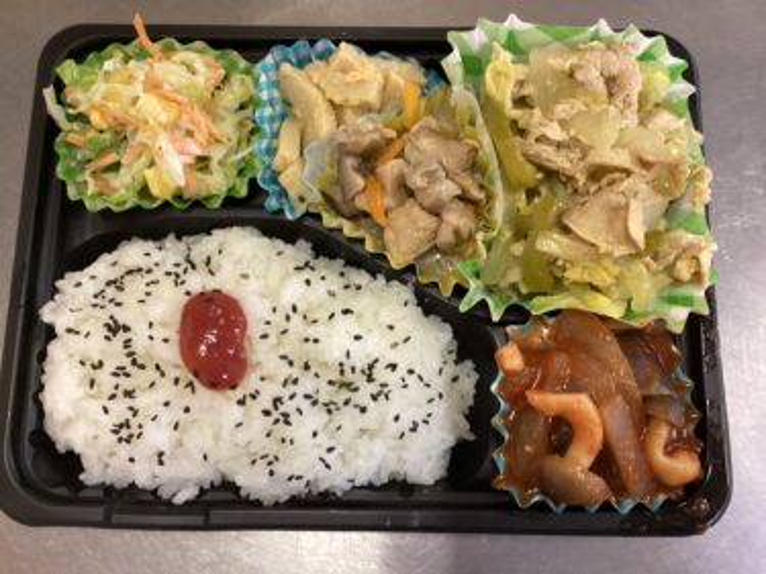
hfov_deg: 58.4
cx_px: 383
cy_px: 287
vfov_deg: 45.4
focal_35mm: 31
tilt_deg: -80.5
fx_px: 686
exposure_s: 1/40
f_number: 2.4
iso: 250
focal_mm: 3.3
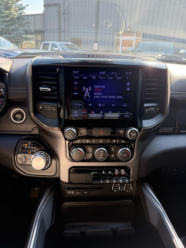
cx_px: 93
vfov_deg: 71.6
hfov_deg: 56.8
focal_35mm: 24
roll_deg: -2.6
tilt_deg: -21.7
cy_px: 124
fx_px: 172
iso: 80
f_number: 1.78
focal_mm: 6.76
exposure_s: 1/190
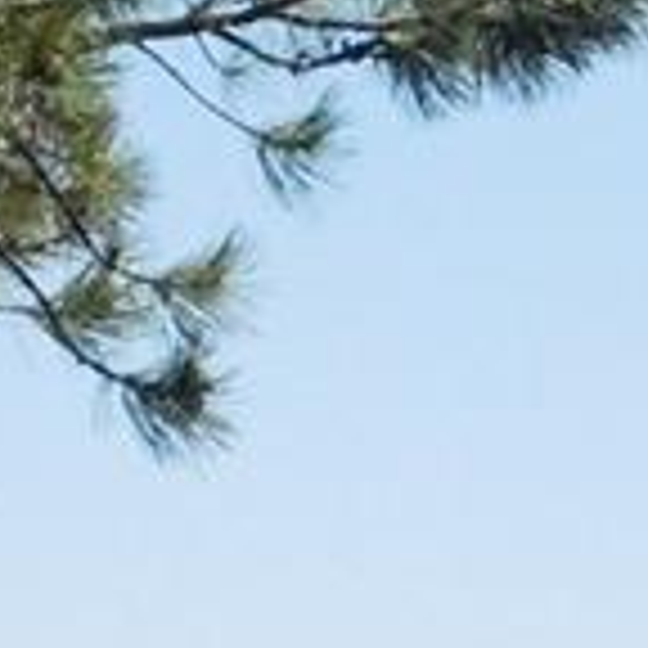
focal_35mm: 446
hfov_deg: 3.9
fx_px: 9446
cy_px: 1343
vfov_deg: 3.9
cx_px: 1408
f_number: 8.6
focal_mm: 12.6
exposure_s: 1/1000
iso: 800
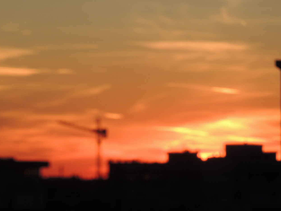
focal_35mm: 287
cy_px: 120
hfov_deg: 6.9
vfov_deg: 5.2
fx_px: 2330
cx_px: 148
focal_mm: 40.1
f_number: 4.6
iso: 125
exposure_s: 1/500
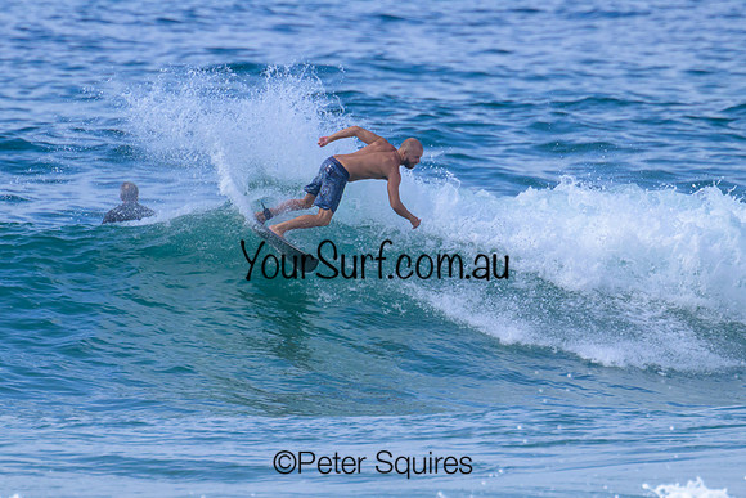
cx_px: 340
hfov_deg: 1.9
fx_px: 22679
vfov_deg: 1.3
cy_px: 242
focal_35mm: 1094
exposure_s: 1/2000
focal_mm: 800
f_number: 11
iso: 800
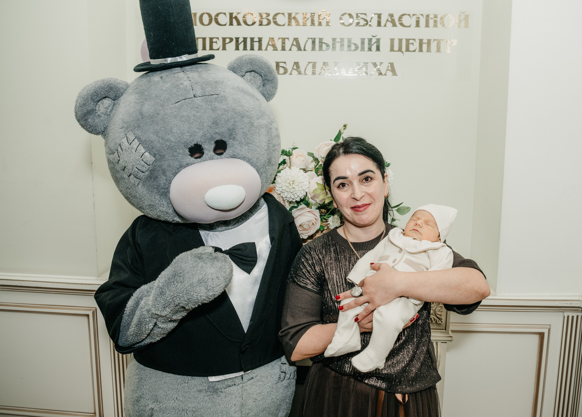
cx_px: 324
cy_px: 201
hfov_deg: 63.0
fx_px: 473
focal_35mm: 29
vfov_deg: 47.5
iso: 320
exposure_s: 1/160
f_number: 4.5
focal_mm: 24
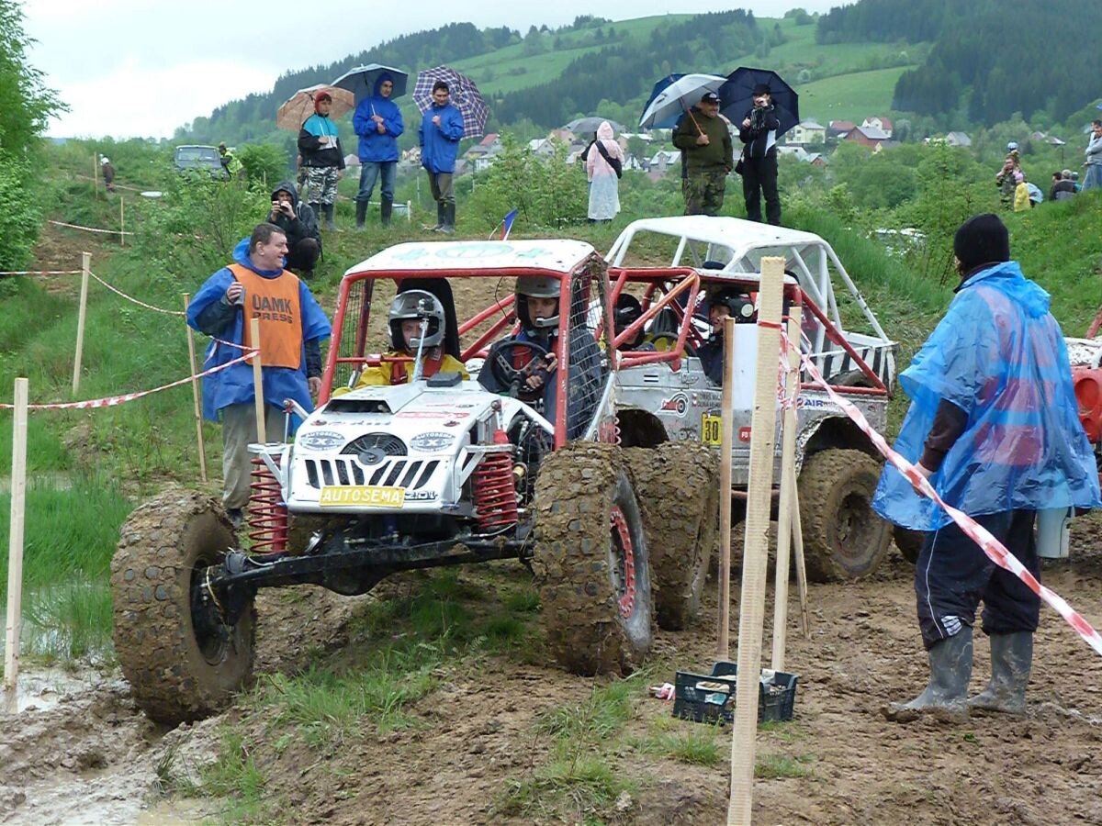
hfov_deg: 26.0
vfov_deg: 19.6
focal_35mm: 75
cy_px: 413
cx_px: 551
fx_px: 2388
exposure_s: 1/400
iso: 500
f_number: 5.6
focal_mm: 13.5
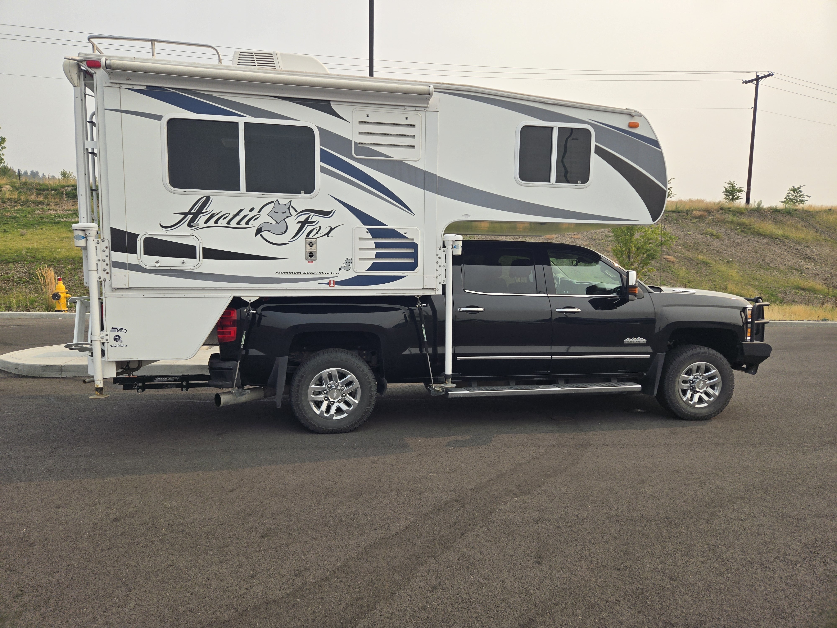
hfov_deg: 73.9
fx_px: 556
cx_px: 418
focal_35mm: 23
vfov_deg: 58.9
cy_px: 314
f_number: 1.8
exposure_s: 1/1242
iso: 25
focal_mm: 5.4
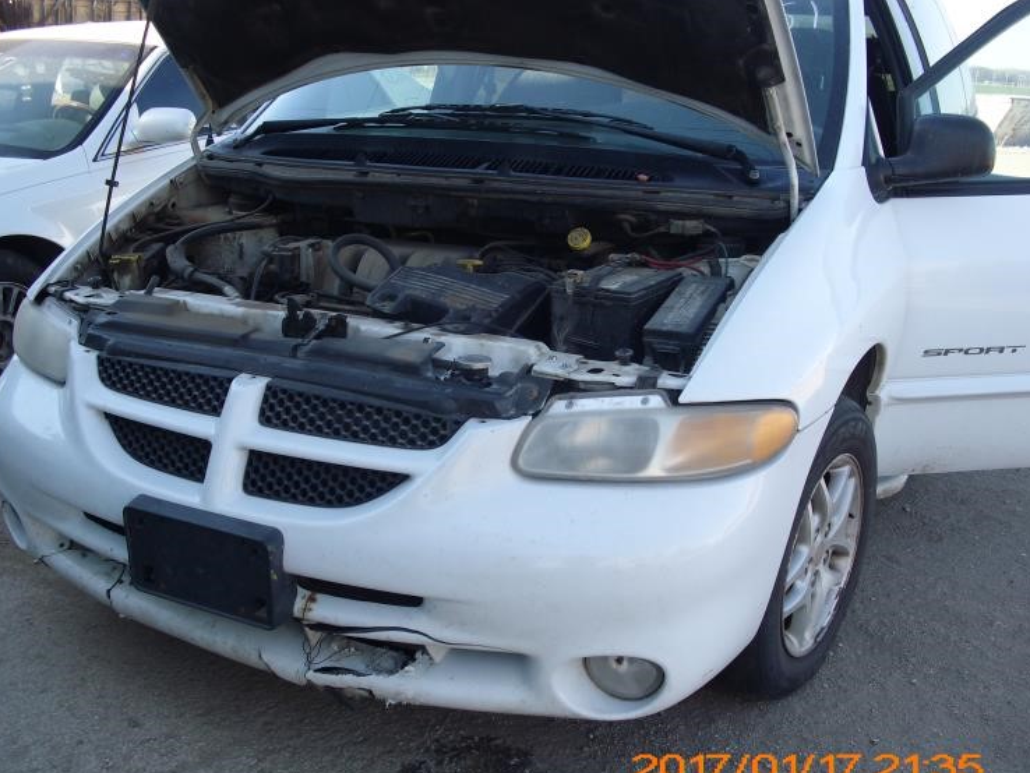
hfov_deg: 47.8
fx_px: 1161
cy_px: 395
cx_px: 501
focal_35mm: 39
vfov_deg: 36.8
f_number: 3.1
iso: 80
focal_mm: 6.3
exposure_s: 1/250
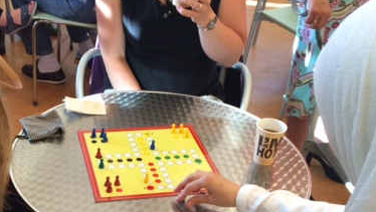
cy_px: 230
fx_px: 539
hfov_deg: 38.2
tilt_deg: -40.1
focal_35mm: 54
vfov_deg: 21.2
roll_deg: -2.9
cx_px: 136
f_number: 2.2
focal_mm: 4.15
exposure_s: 1/33
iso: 40
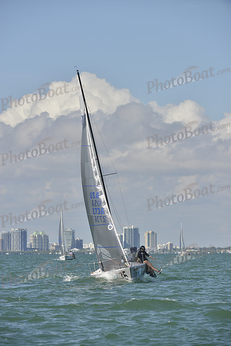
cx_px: 116
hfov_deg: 6.9
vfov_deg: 10.3
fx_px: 1924
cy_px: 173
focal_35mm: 200
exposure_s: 1/1000
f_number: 8
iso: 200
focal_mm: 200
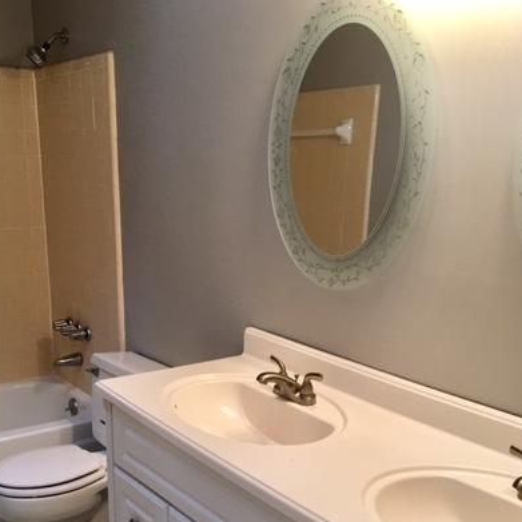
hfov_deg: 39.9
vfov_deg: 38.8
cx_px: 220
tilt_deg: -17.6
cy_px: 405
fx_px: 717
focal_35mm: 42
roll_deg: -1.1
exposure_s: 1/17
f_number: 2.2
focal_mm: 4.15
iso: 32
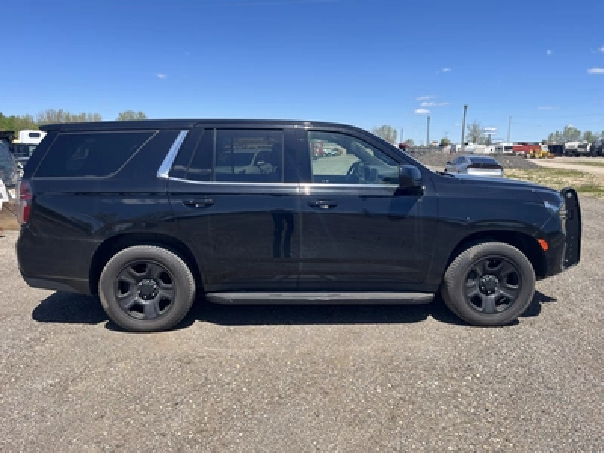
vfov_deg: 53.1
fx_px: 454
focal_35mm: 26
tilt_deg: -8.0
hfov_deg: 67.3
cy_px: 226
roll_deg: -0.8
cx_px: 302
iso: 50
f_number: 1.6
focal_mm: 5.1
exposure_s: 1/2571
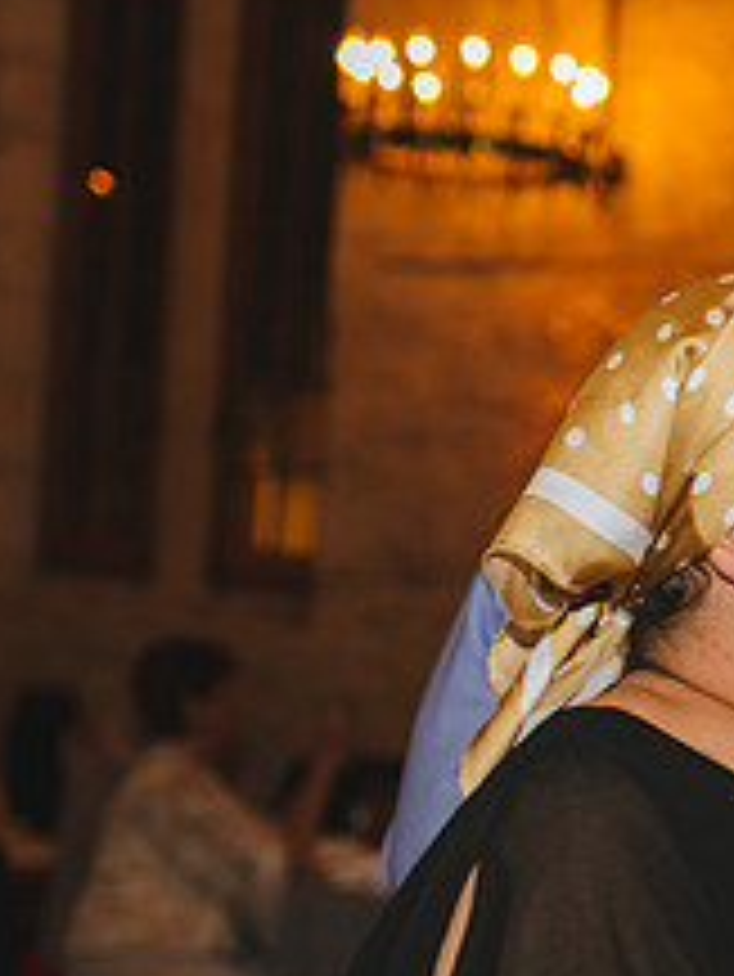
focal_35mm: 97
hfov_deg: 14.0
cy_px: 676
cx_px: 1202
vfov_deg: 20.1
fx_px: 2740
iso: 800
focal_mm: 35
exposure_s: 1/200
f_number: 2.5
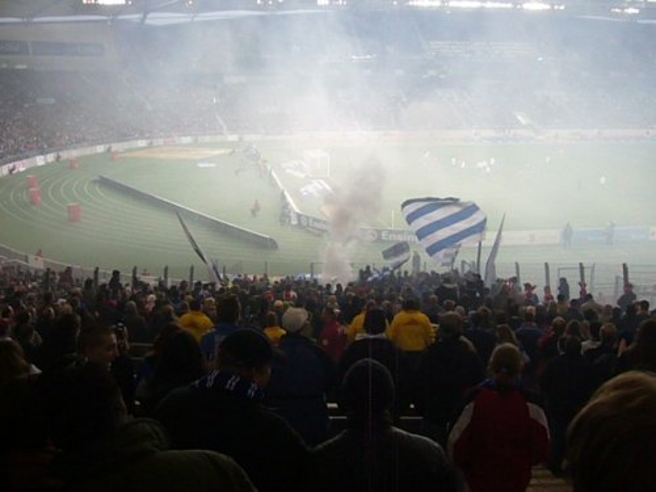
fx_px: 663
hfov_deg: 52.6
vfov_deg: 40.7
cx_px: 328
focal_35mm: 35
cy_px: 246
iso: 80
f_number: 5.6
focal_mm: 5.8
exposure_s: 1/100
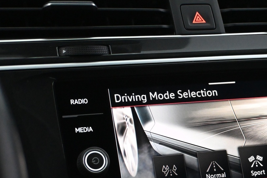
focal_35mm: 96
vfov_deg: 14.2
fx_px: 711
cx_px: 212
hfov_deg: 21.0
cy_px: 140
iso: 5600
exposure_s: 1/60
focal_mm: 35
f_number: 5.3
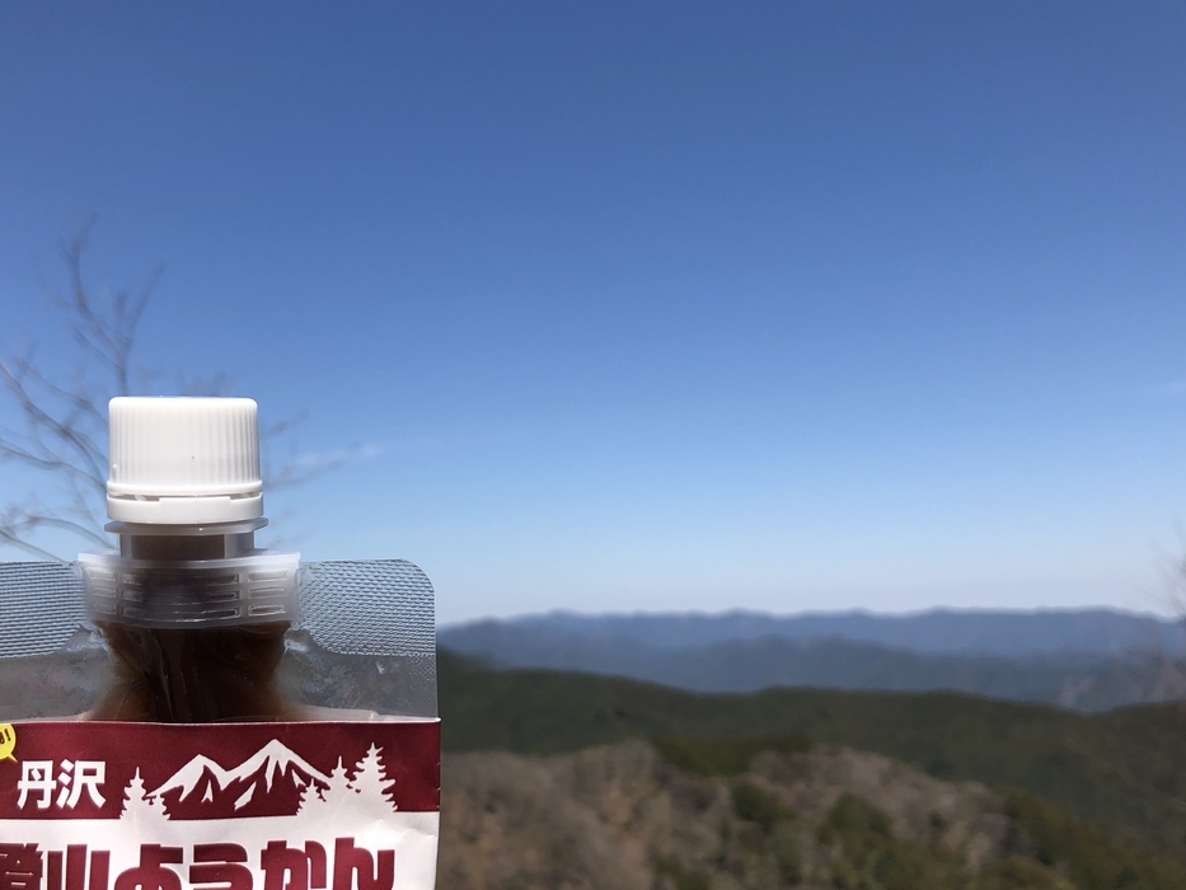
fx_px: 1234
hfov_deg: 51.3
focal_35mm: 36
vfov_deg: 39.5
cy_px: 538
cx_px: 566
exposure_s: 1/2404
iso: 25
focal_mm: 3.99
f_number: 1.8
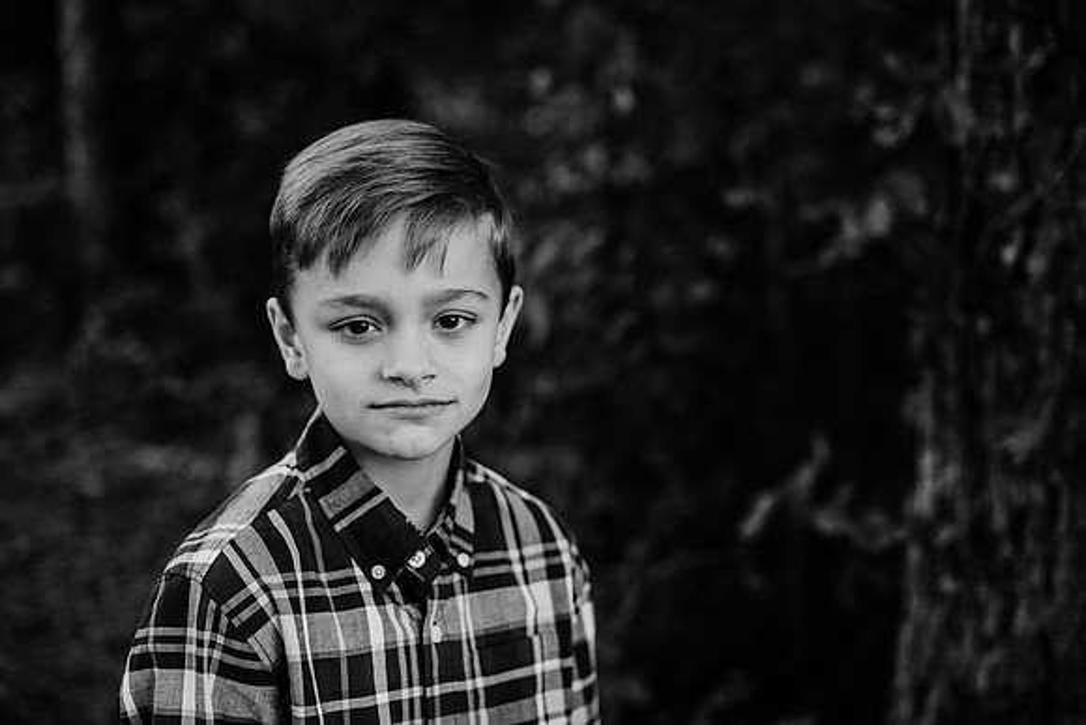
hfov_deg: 39.6
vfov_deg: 27.0
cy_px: 362
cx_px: 543
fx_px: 1509
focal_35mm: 50
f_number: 2.5
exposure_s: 1/800
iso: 400
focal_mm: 50
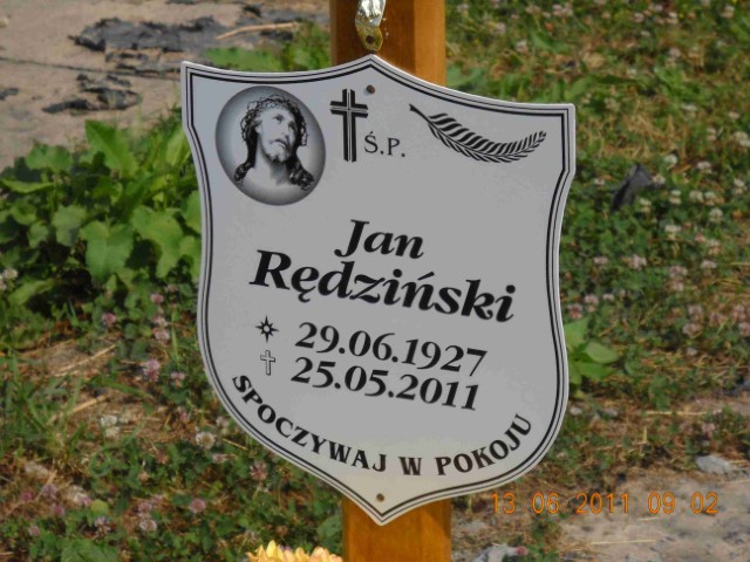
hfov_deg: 13.6
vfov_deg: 10.2
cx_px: 375
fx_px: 3142
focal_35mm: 145
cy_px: 281
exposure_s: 1/135
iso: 64
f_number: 11.9
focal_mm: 24.03
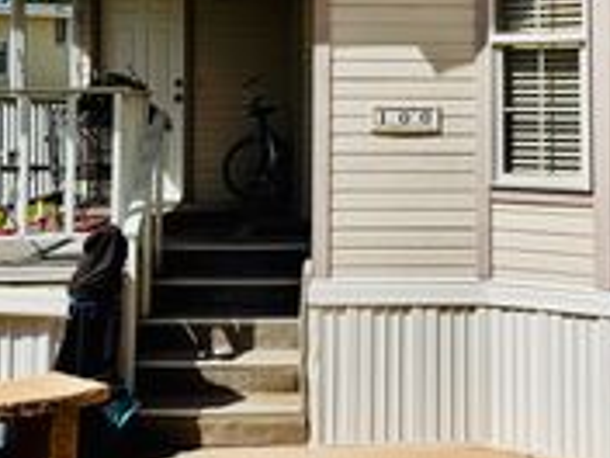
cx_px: 416
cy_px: 54
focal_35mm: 68
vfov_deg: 21.2
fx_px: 1198
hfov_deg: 28.3
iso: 80
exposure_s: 1/10417
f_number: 1.78
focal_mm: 6.76
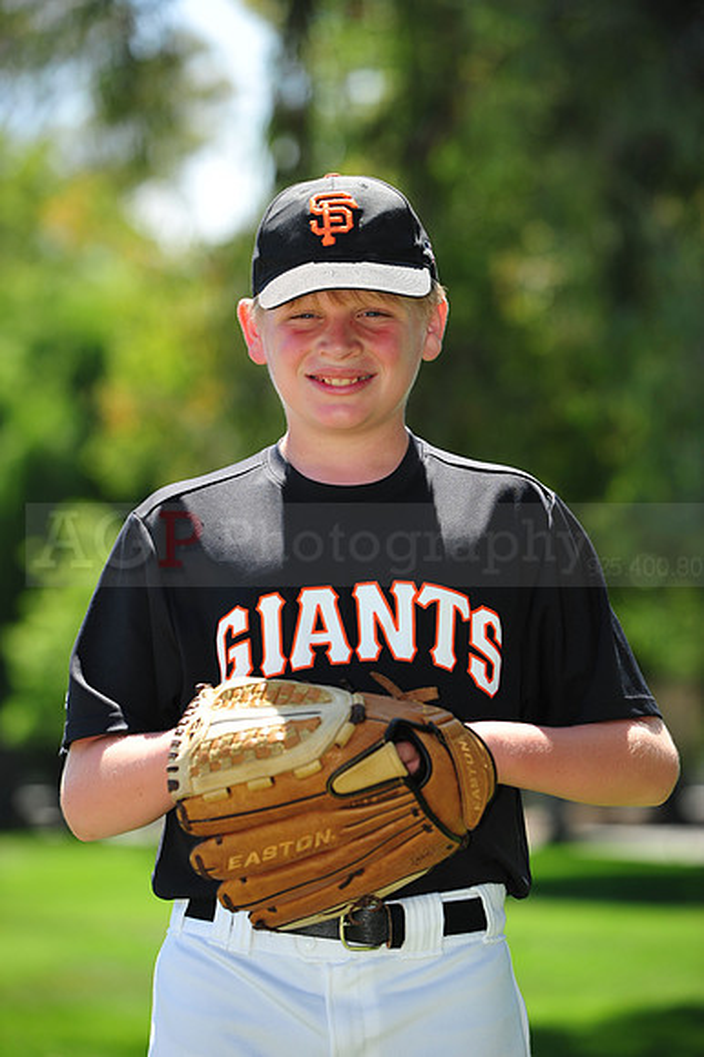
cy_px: 528
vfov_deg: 15.8
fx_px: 3818
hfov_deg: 10.5
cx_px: 352
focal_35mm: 130
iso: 200
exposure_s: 1/800
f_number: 4.5
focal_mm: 130
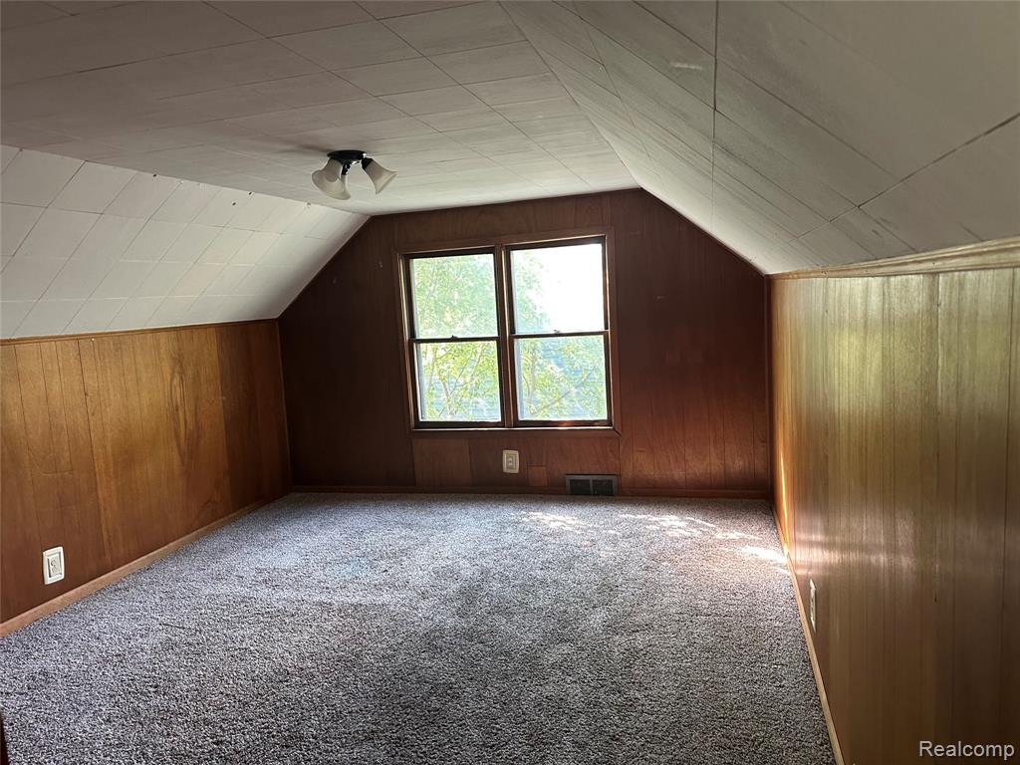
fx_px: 707
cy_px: 382
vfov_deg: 56.8
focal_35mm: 24
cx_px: 510
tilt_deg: -7.7
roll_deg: +3.2
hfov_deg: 71.6
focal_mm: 6.86
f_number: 1.78
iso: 320
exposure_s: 1/60
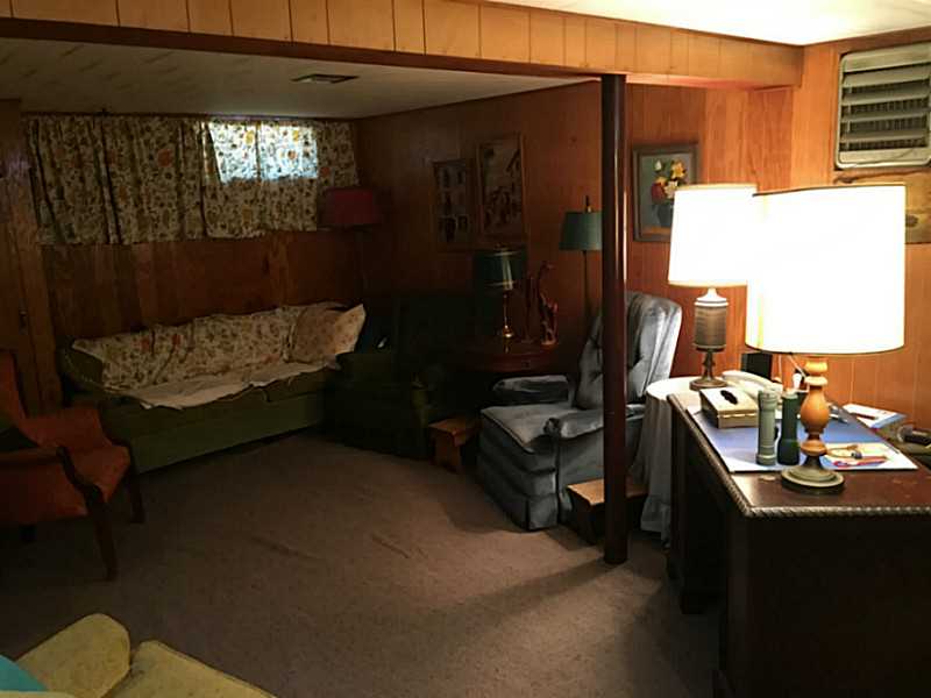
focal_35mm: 29
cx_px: 466
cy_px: 349
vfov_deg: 48.2
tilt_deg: -12.2
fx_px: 780
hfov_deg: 61.7
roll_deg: +1.7
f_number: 2.2
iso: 200
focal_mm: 4.15
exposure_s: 1/15
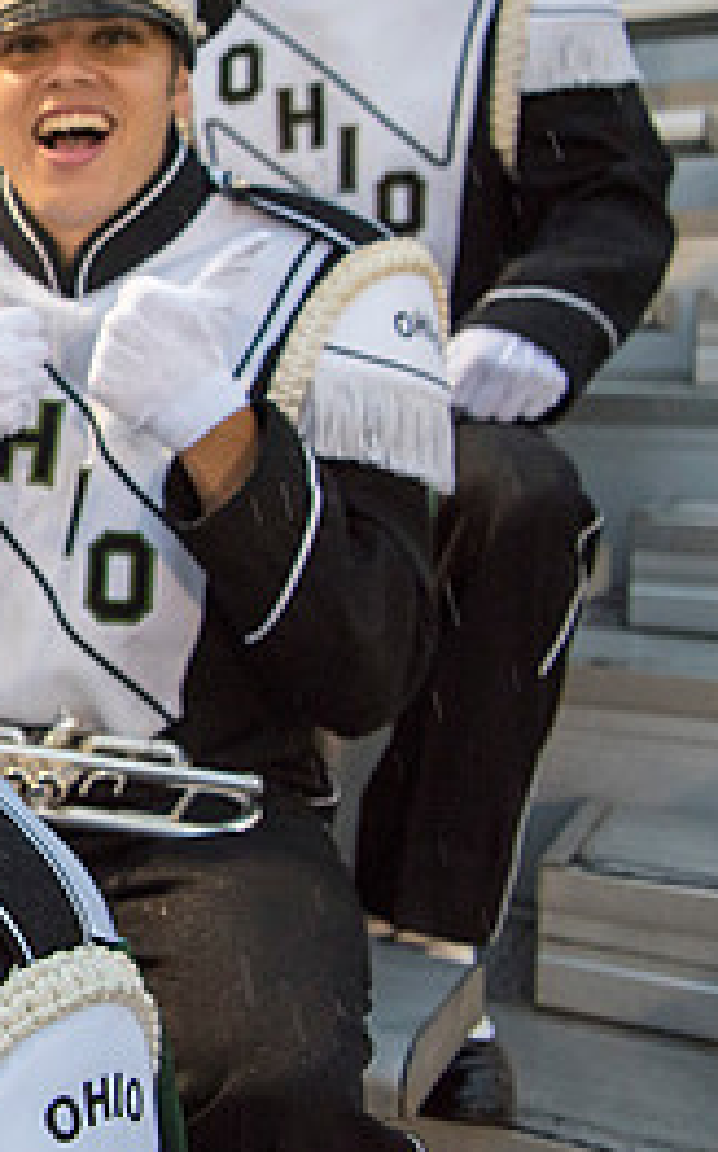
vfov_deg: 37.3
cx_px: -512
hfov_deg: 19.2
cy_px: 418
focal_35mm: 54
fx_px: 1693
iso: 2000
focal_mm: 24
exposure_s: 1/320
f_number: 3.2
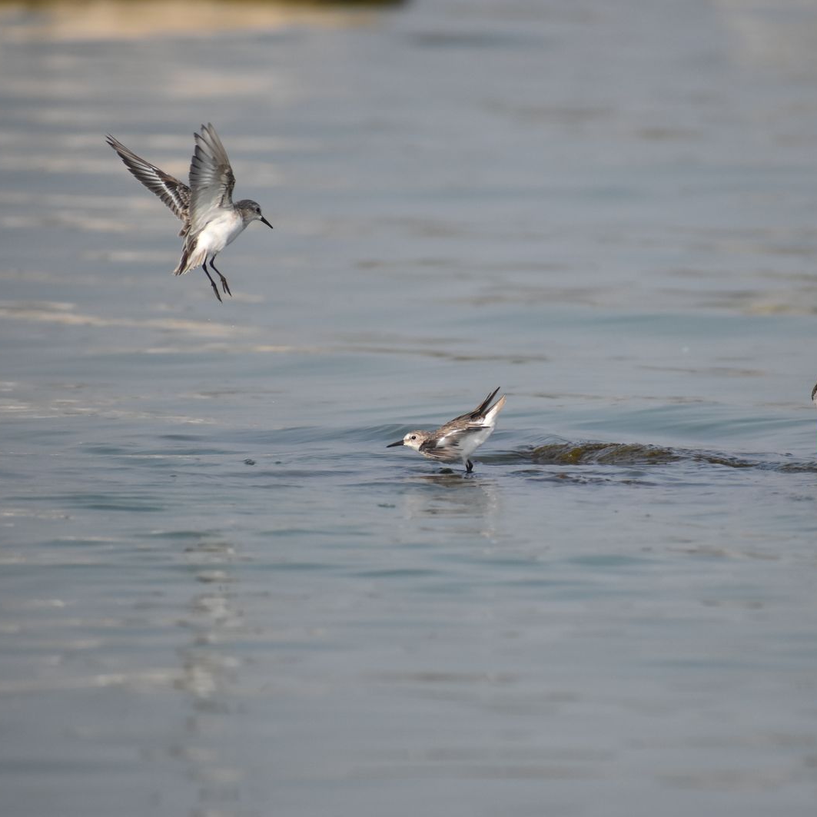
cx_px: 494
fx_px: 14339
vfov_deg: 3.3
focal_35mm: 537
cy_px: 409
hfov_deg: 3.3
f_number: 6.3
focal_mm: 280
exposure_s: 1/4000
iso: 1100
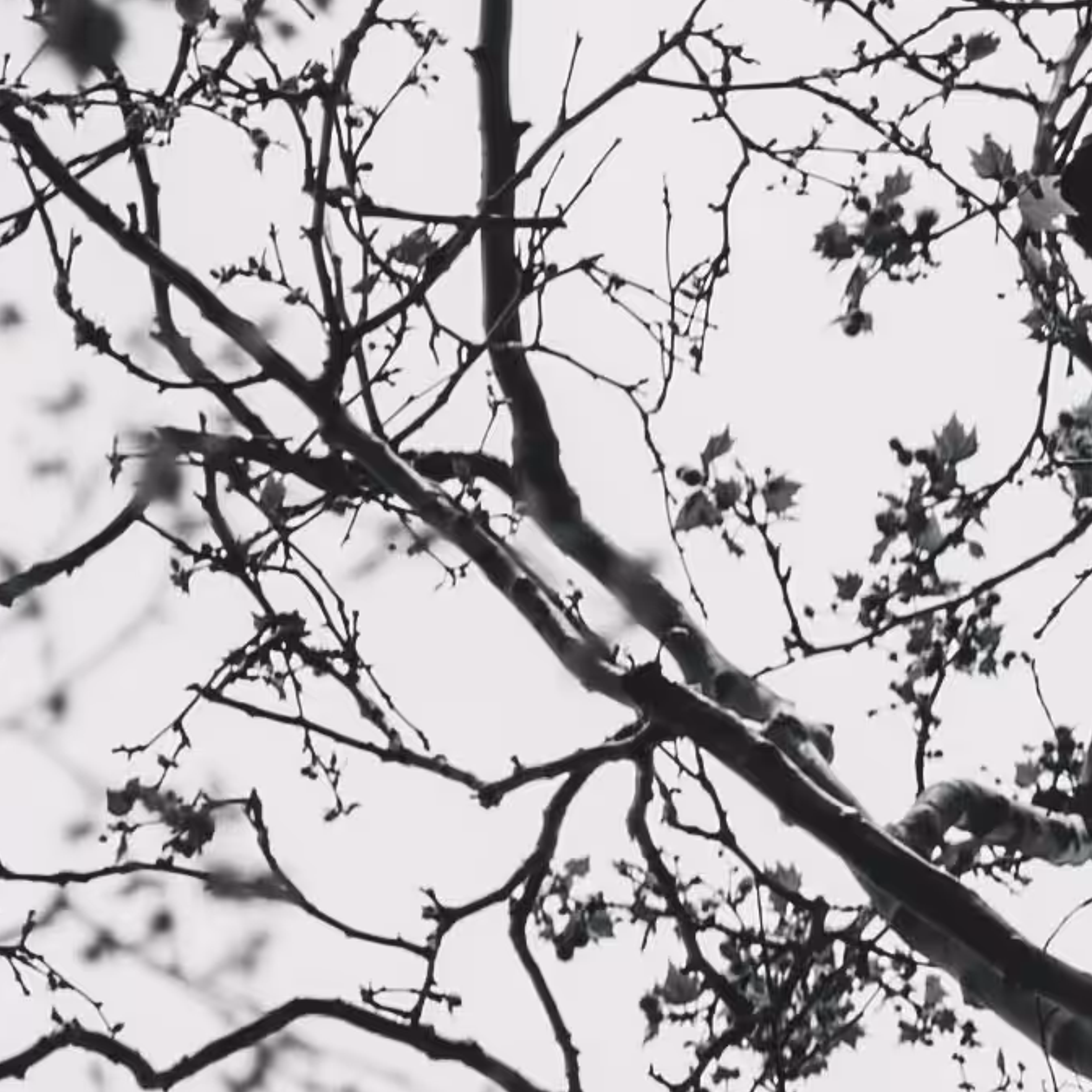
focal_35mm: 1369
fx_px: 48860
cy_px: 1365
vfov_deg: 1.3
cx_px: 3672
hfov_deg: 1.3
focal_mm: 180
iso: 50
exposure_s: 1/2500
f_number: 2.8
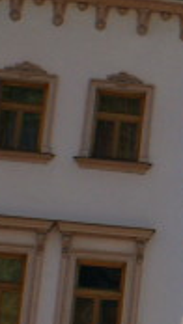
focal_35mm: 185
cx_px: 629
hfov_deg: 5.9
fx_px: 1594
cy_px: 138
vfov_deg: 11.6
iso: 200
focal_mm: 20
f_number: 10
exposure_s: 1/400
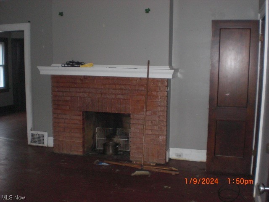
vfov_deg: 37.7
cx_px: 134
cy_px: 101
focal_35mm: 38
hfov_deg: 49.0
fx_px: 295
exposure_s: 1/60
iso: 200
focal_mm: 6.3
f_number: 3.1
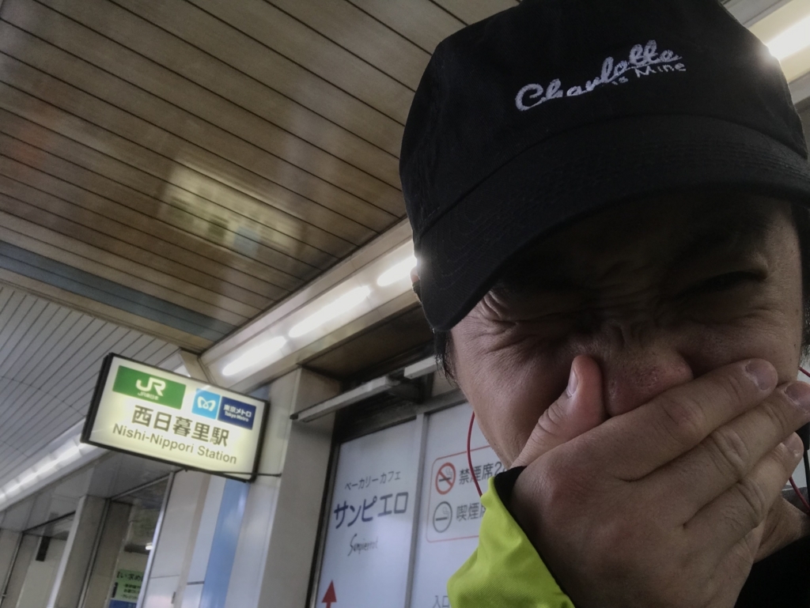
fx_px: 749
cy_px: 304
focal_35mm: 32
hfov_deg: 56.8
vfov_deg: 44.2
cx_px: 405
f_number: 2.2
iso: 32
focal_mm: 2.87
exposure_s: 1/50
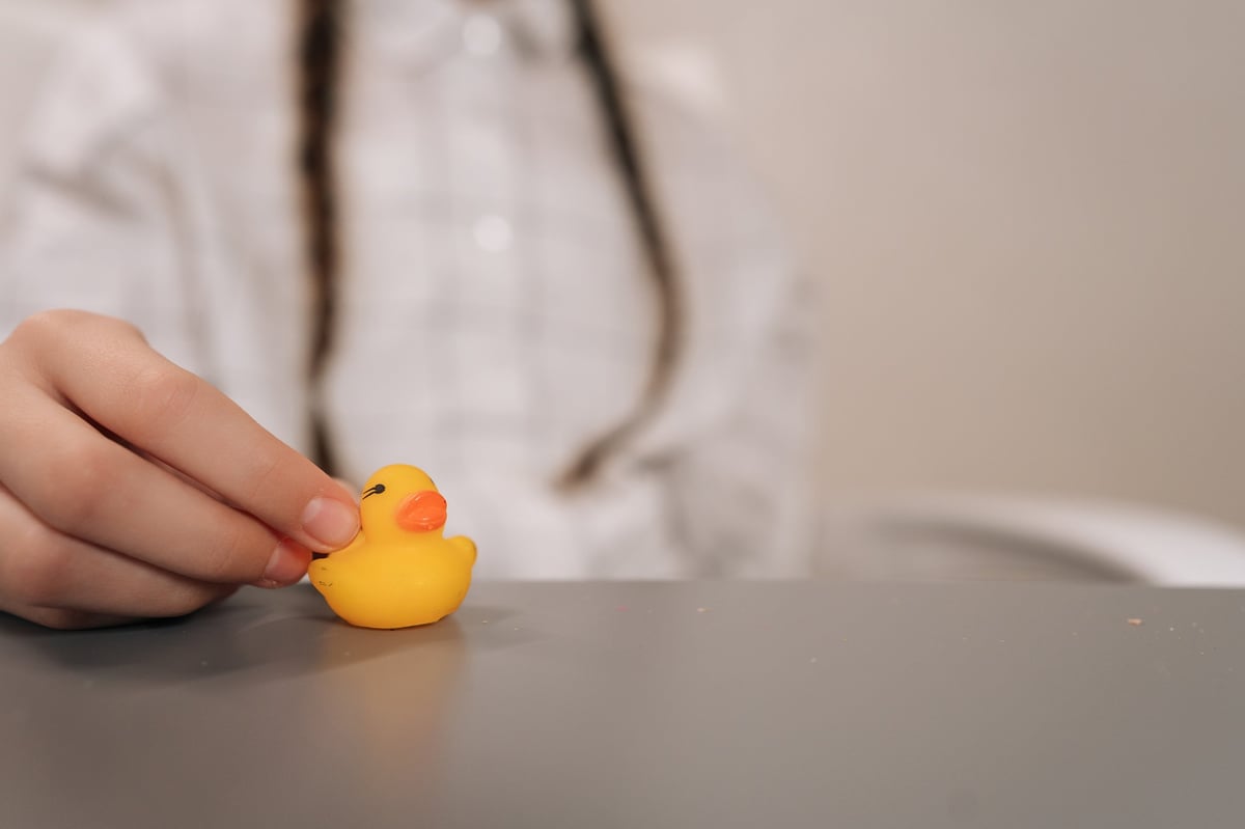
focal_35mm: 35
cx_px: 622
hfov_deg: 54.5
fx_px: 1210
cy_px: 414
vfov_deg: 37.8
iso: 640
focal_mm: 35
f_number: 2.8
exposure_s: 1/400
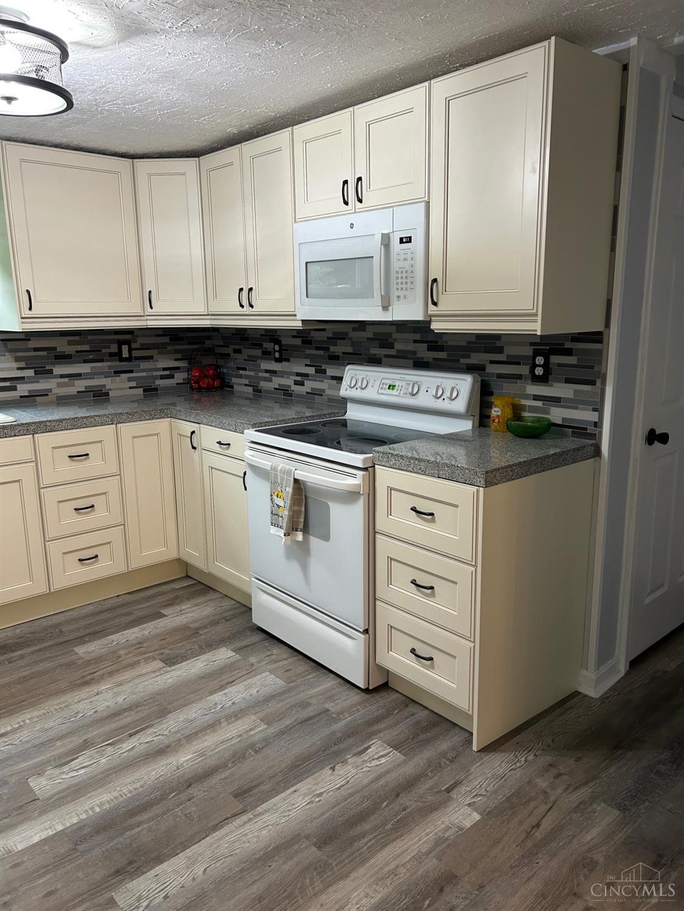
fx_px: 685
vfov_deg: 67.3
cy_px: 456
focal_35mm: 26
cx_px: 342
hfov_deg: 53.1
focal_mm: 5.7
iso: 160
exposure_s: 1/60
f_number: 1.5
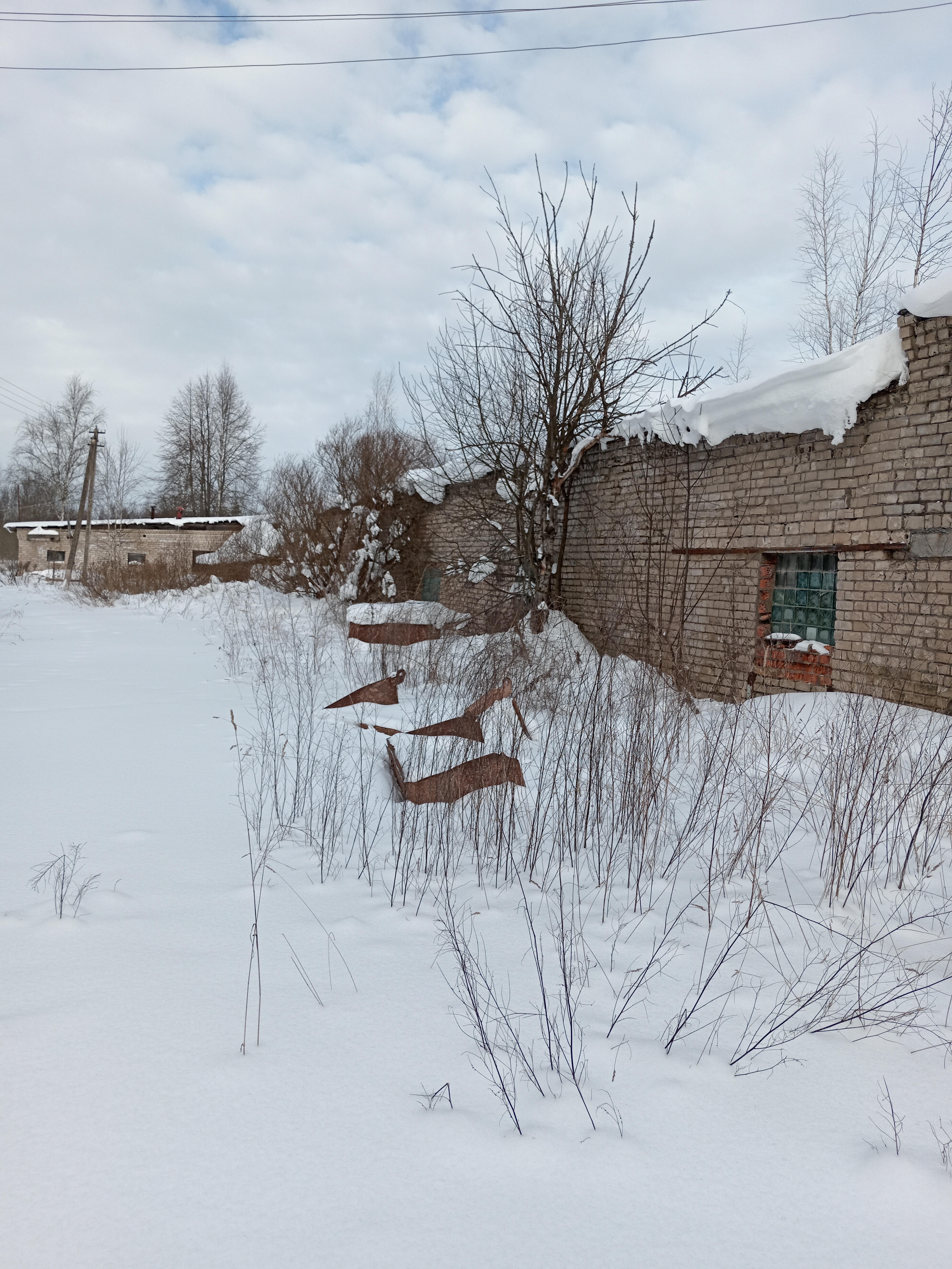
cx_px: 476
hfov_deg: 51.4
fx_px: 990
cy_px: 634
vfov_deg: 65.3
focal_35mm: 27
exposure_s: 1/949
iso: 100
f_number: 1.9
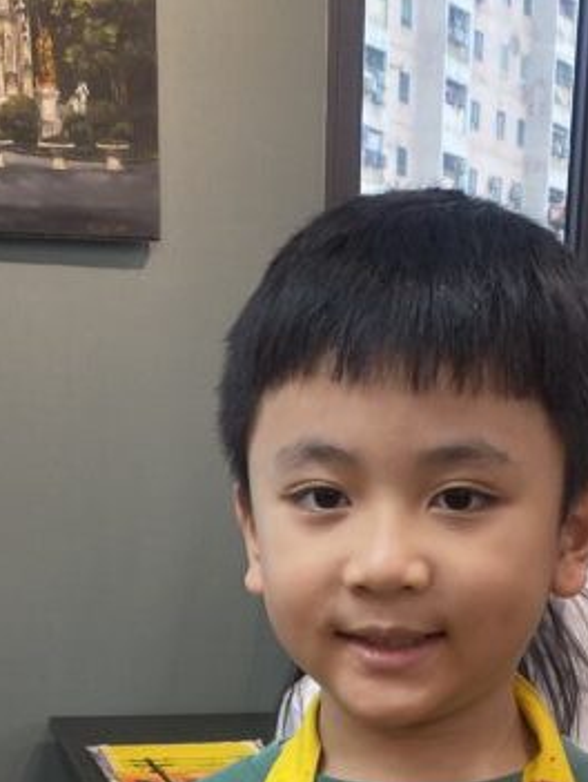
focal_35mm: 74
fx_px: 1673
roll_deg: +0.1
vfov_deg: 23.2
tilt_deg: -19.3
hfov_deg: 19.9
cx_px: 292
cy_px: 1023
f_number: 1.8
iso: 125
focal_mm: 4.25
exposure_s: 1/121
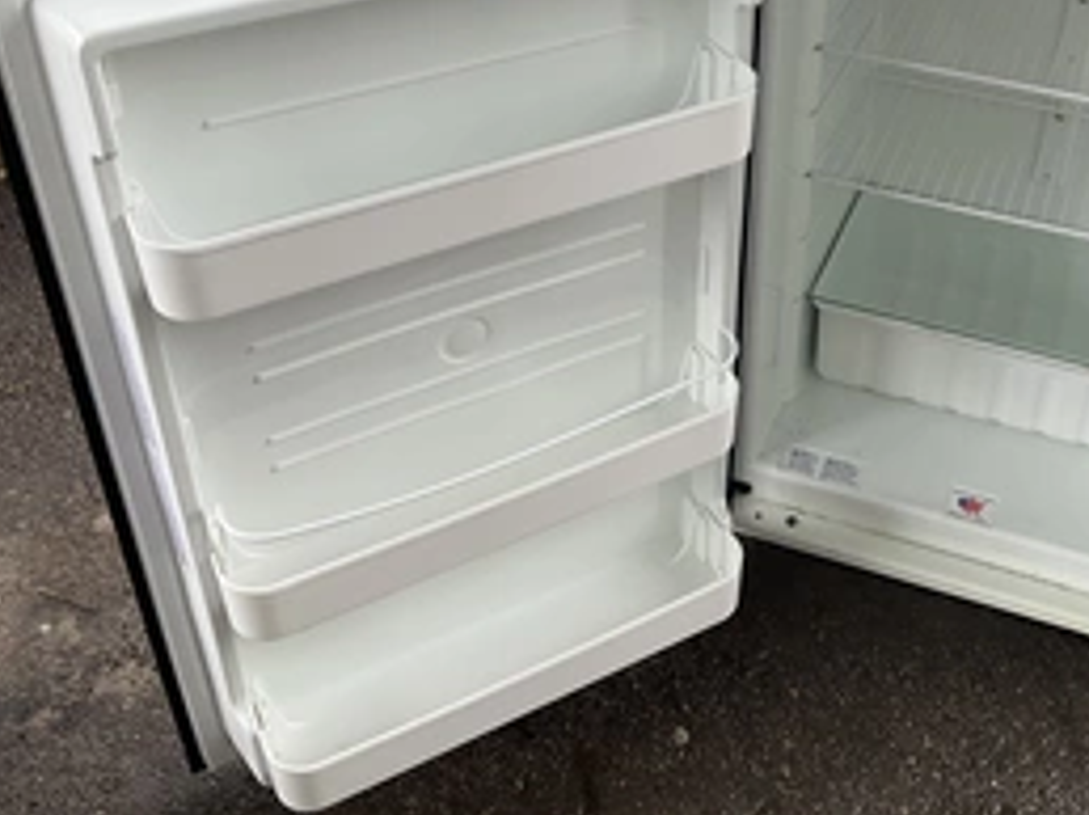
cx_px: 777
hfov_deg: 41.2
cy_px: 190
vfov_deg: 31.5
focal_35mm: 45
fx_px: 1414
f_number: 1.8
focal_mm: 3
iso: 25
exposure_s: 1/122
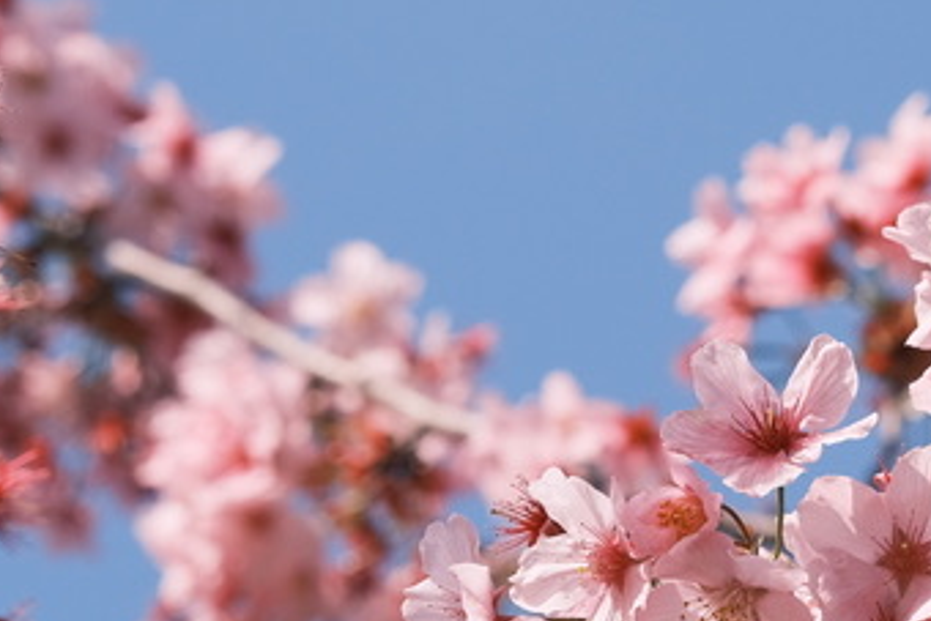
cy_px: 569
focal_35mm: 268
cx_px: 1205
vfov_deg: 5.1
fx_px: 6933
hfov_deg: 7.6
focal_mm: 56
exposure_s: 1/1300
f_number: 5
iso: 320
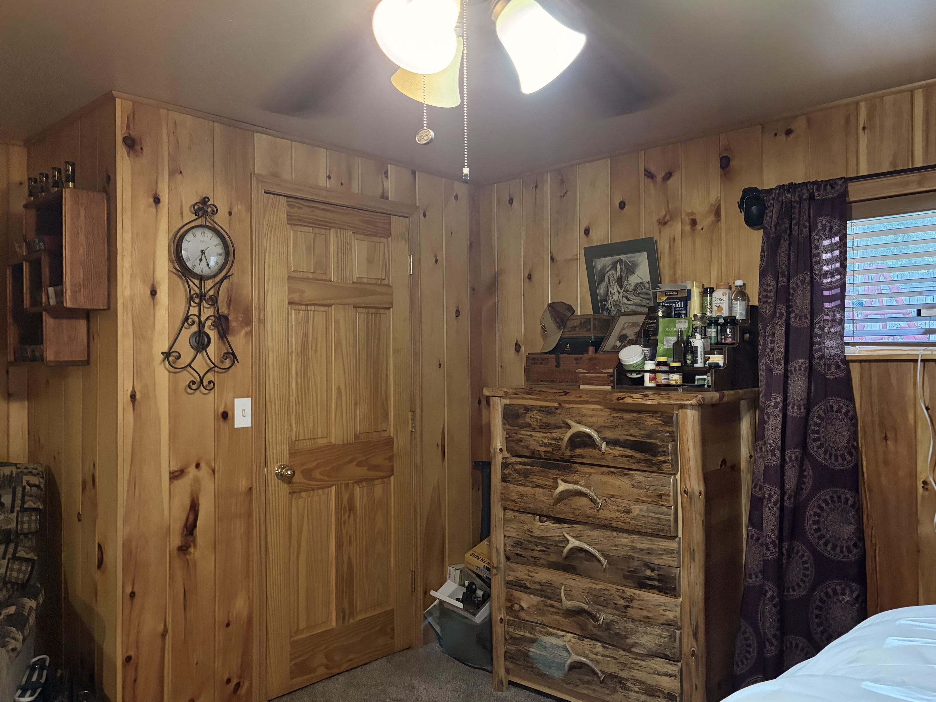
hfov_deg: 63.4
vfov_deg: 49.7
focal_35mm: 28
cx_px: 483
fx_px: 757
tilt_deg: +1.8
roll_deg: +1.0
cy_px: 345
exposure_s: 1/40
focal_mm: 5.96
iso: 500
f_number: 1.6
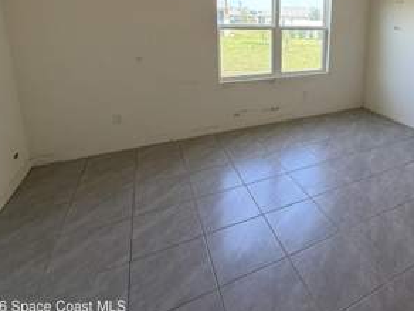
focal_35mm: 23
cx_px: 303
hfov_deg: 69.7
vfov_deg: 55.7
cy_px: 73
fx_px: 275
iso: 50
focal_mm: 2.22
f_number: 2.2
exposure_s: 1/40
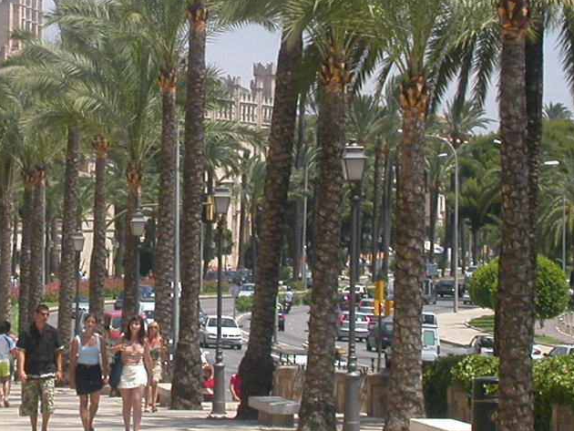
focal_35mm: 199
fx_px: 3301
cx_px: 156
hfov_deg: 9.9
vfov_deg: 7.5
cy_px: 111
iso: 100
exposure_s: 1/558
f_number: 4.6
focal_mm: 14.9
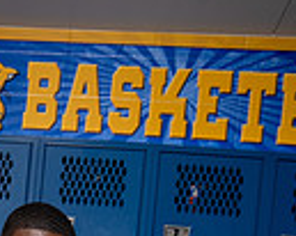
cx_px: -37
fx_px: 718
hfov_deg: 21.9
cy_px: 502
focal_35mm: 82
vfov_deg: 14.6
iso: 320
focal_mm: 25
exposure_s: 1/200
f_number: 5.6
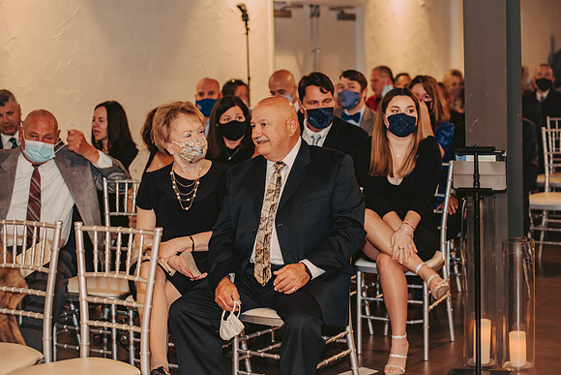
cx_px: 280
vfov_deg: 19.5
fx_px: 1091
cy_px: 188
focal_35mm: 70
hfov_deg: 28.8
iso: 500
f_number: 3.2
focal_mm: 70
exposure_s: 1/60
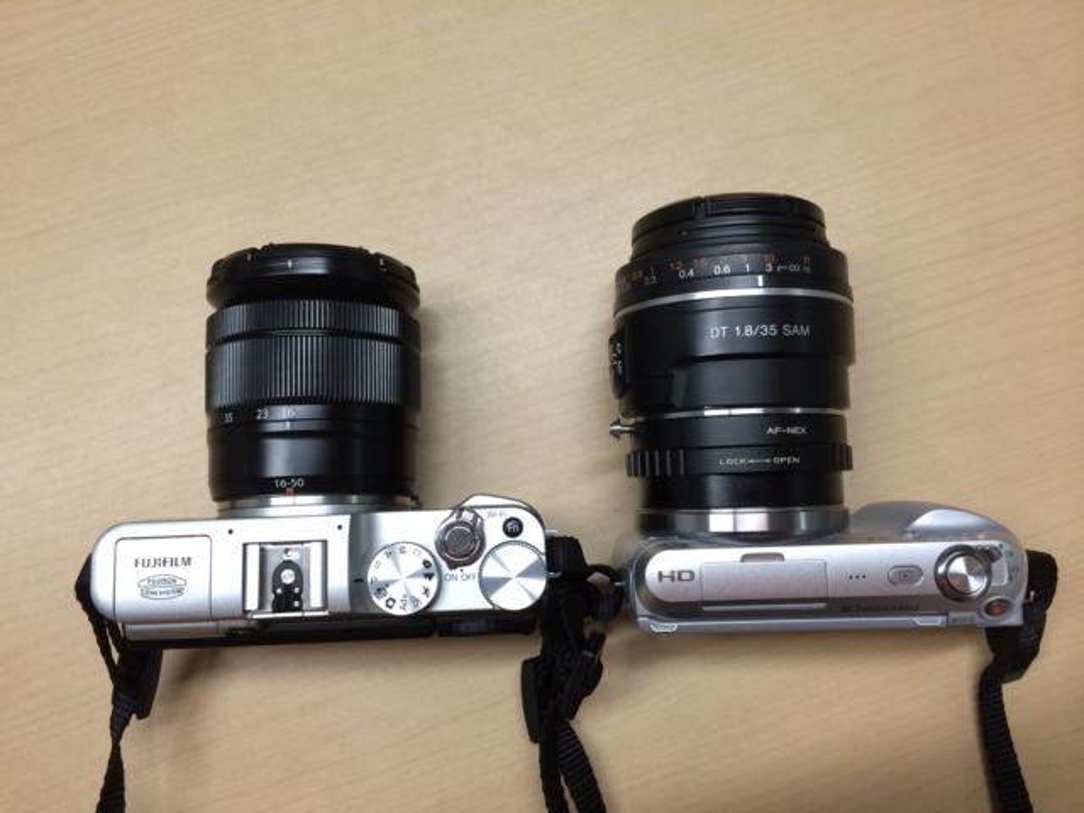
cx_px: 542
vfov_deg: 46.8
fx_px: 939
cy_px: 406
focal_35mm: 30
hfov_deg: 60.0
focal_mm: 4.12
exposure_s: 1/30
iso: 80
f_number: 2.2
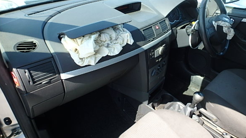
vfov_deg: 45.9
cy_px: 63
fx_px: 163
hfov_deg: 74.0
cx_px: 131
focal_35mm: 25
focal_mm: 3.7
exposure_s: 1/160
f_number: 3.5
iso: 125
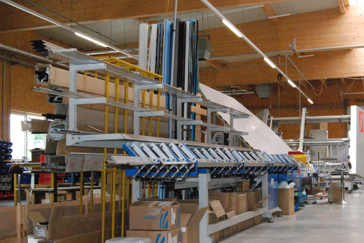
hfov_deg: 36.0
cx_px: 227
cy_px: 150
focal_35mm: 55
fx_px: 557
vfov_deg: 24.6
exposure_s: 1/200
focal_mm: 26
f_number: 9
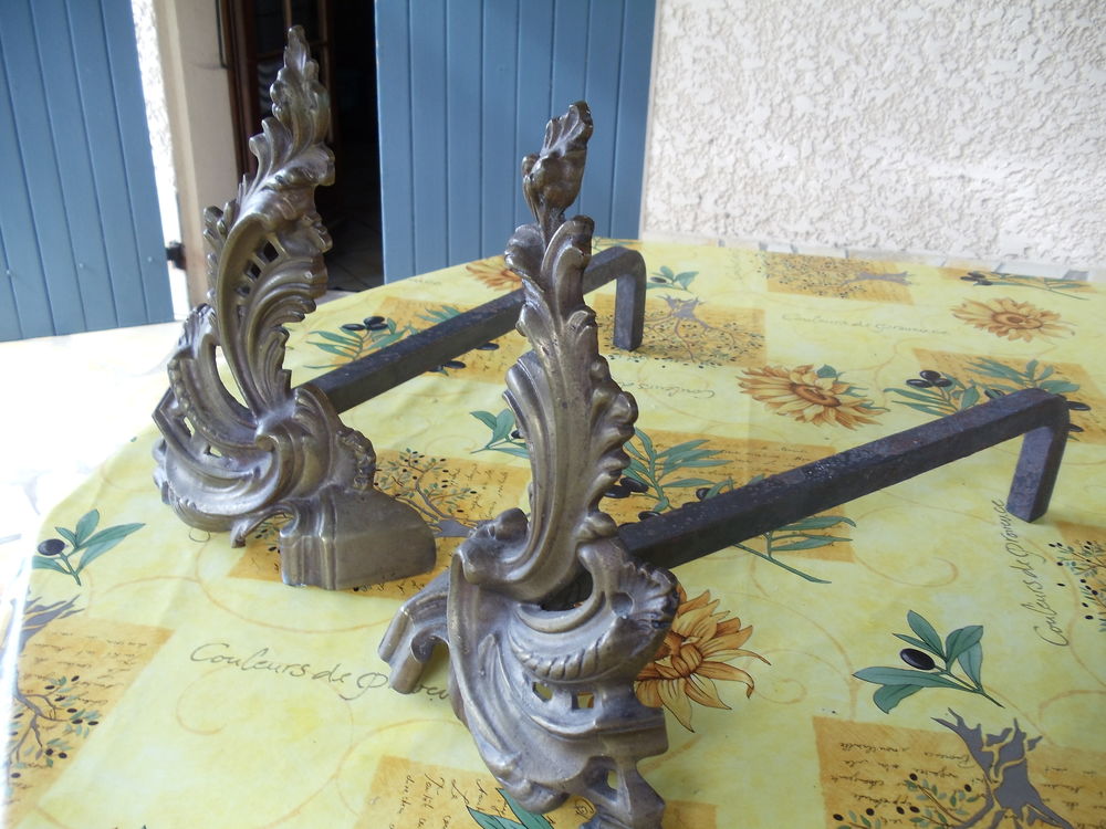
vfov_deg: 32.9
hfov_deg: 42.9
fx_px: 1406
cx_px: 553
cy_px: 414
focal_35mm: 44
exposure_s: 1/30
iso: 100
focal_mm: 6
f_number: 3.5
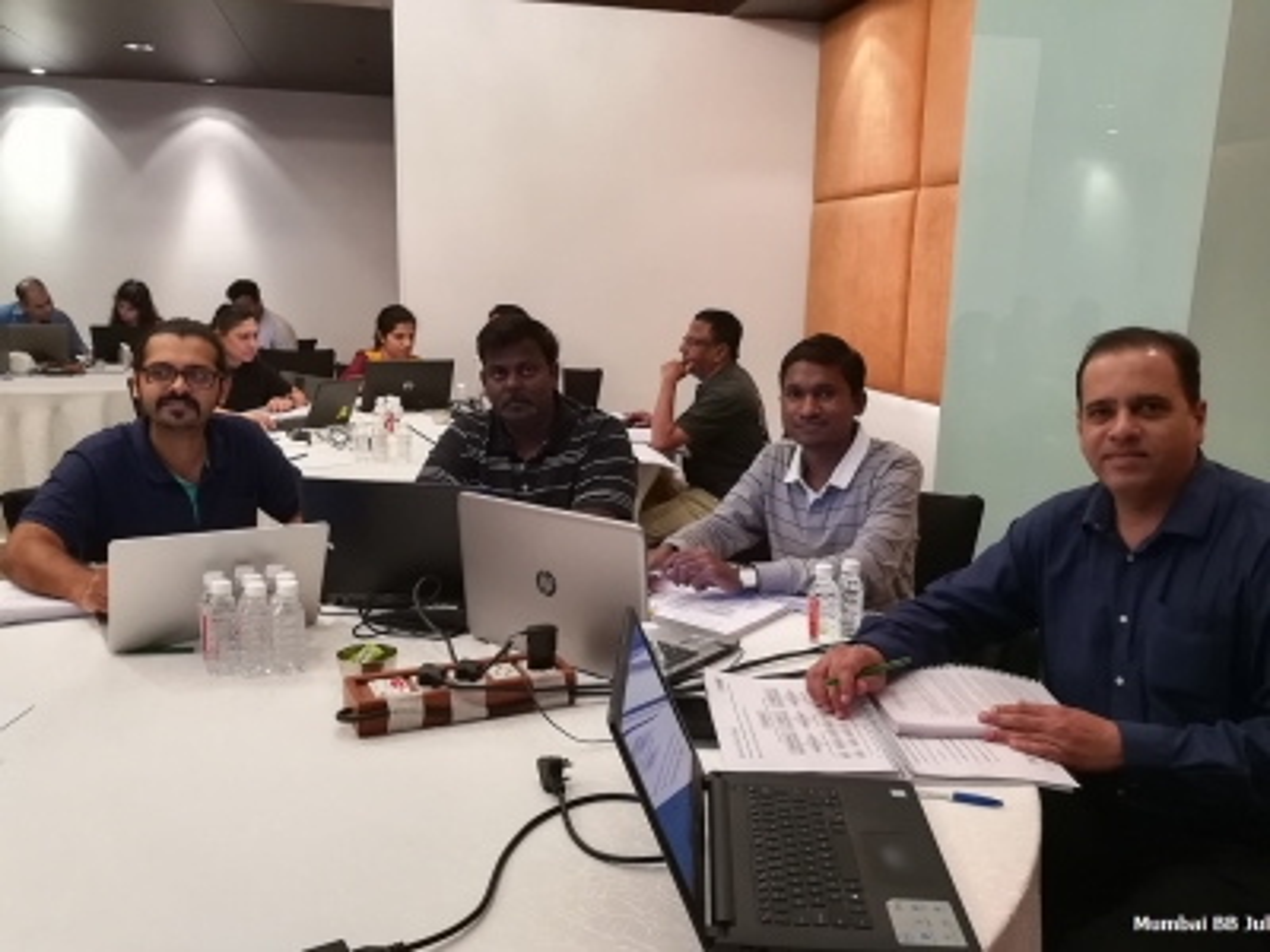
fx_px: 954
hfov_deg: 67.3
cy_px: 476
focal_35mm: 26
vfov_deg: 53.1
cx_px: 635
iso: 500
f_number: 2.2
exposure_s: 1/20
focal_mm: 3.83
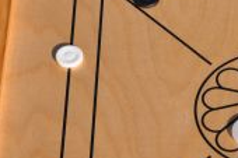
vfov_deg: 6.2
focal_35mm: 222
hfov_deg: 9.2
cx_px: 239
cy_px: 122
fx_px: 1466
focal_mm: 42
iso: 200
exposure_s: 1/400
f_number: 10
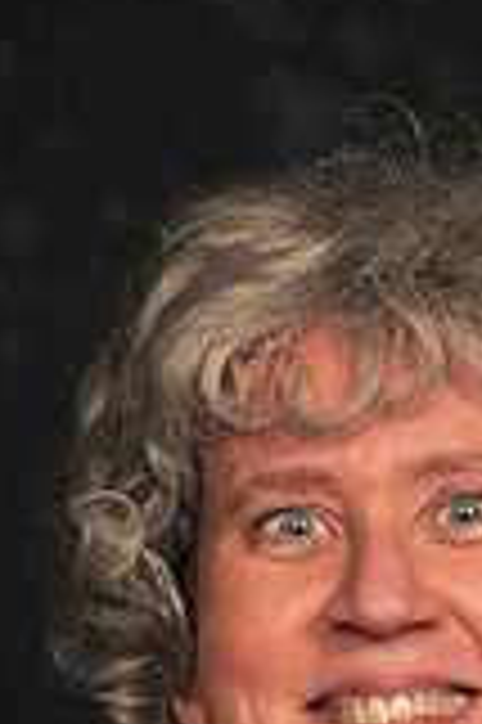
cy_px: 872
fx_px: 7998
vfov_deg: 5.2
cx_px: 403
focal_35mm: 397
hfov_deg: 3.5
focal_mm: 95
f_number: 5.6
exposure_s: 1/40
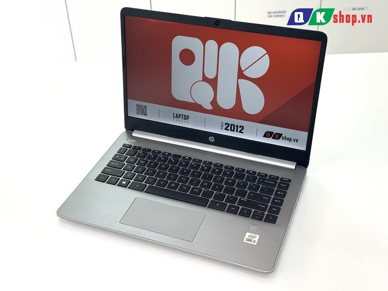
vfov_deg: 30.3
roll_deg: +3.4
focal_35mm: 48
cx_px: 194
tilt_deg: -35.7
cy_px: 146
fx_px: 538
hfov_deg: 39.7
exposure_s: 1/155
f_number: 1.78
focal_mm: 6.76
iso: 50
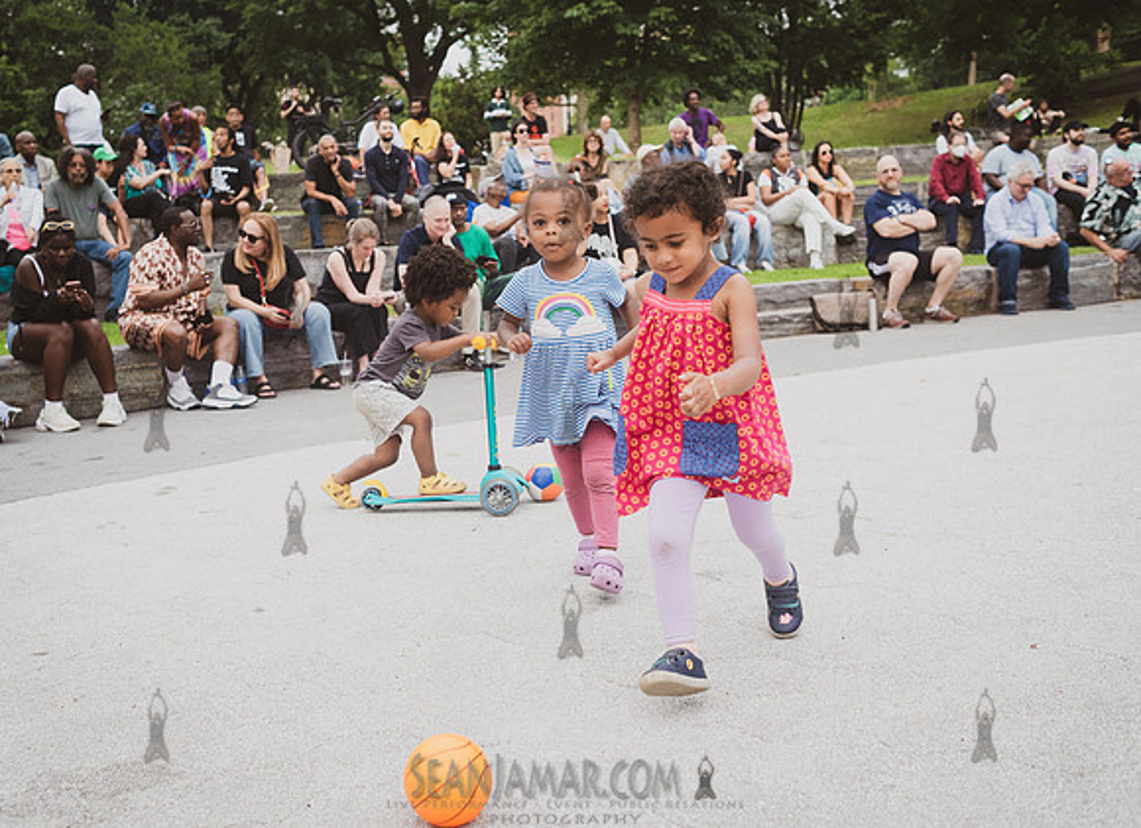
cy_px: 401
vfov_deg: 36.9
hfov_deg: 49.2
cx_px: 502
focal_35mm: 38
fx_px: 1243
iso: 1600
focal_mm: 35
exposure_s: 1/800
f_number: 4.5
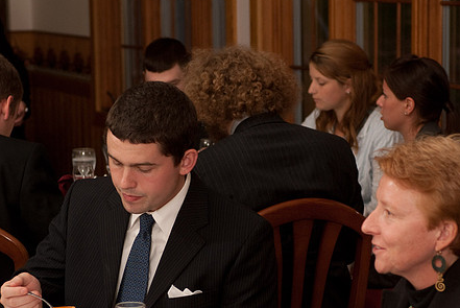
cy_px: 195
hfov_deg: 15.3
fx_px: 1714
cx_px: 251
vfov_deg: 10.3
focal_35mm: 134
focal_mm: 68
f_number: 5
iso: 200
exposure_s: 1/160
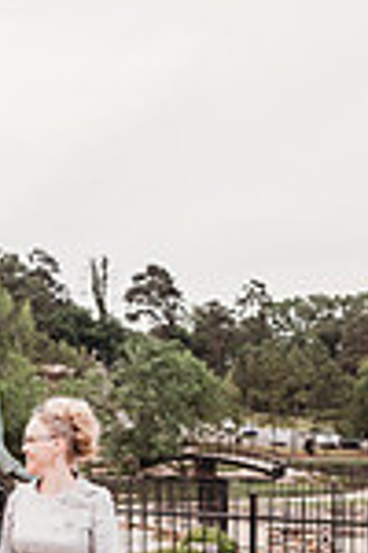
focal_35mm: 72
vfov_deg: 28.0
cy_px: 335
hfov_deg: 18.4
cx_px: -11
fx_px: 1104
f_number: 2.5
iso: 250
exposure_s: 1/250
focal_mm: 24
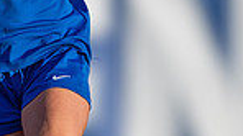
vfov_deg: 0.5
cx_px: 125
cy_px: 89
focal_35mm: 2260
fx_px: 14552
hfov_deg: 1.0
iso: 160
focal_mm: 400
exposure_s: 1/2000
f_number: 2.8
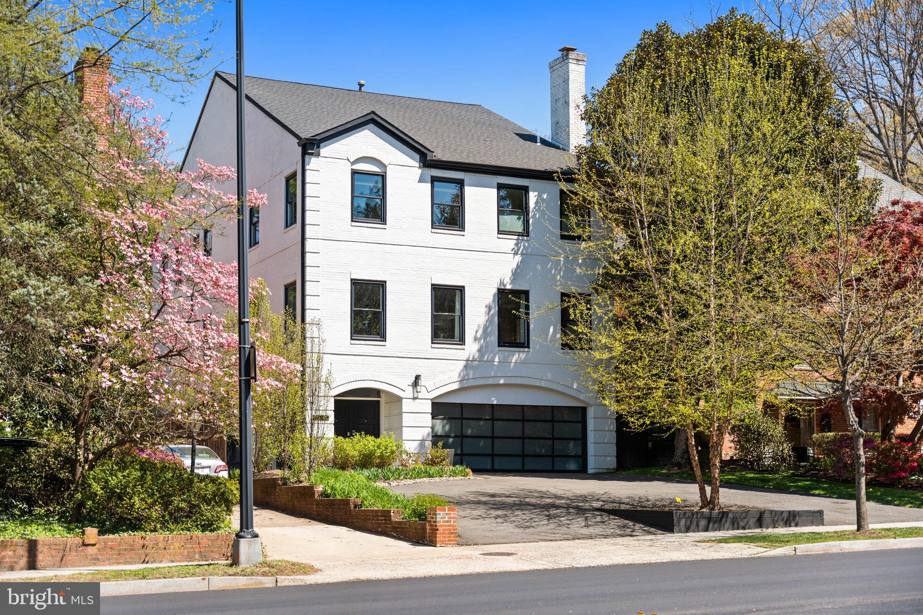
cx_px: 462
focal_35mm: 52
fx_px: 1341
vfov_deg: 25.8
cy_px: 308
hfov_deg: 38.0
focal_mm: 52.3
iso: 200
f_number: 2.8
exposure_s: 1/4000
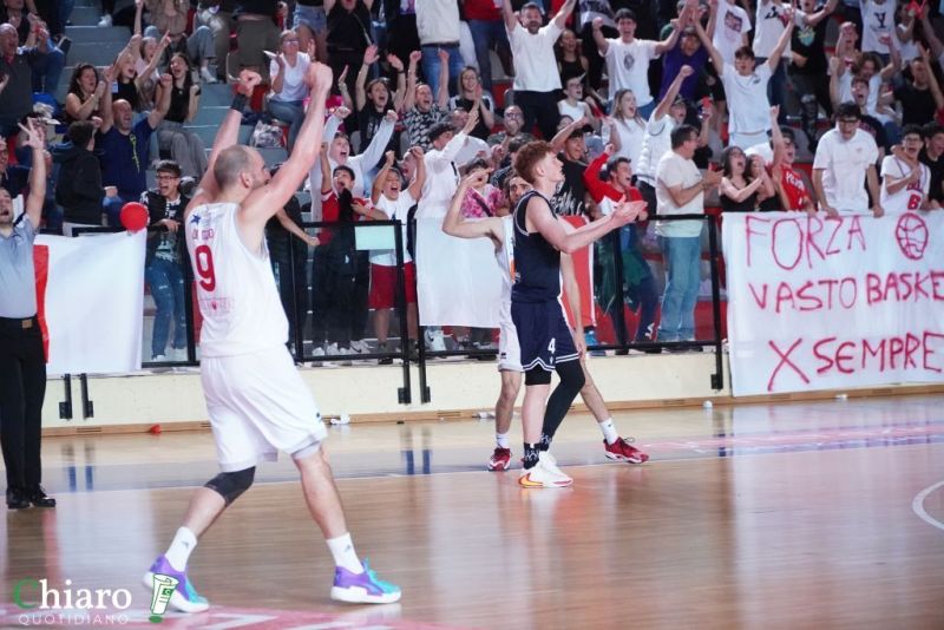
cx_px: 472
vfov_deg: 11.9
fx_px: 3030
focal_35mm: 116
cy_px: 315
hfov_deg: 17.7
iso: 5000
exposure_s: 1/800
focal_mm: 77
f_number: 4
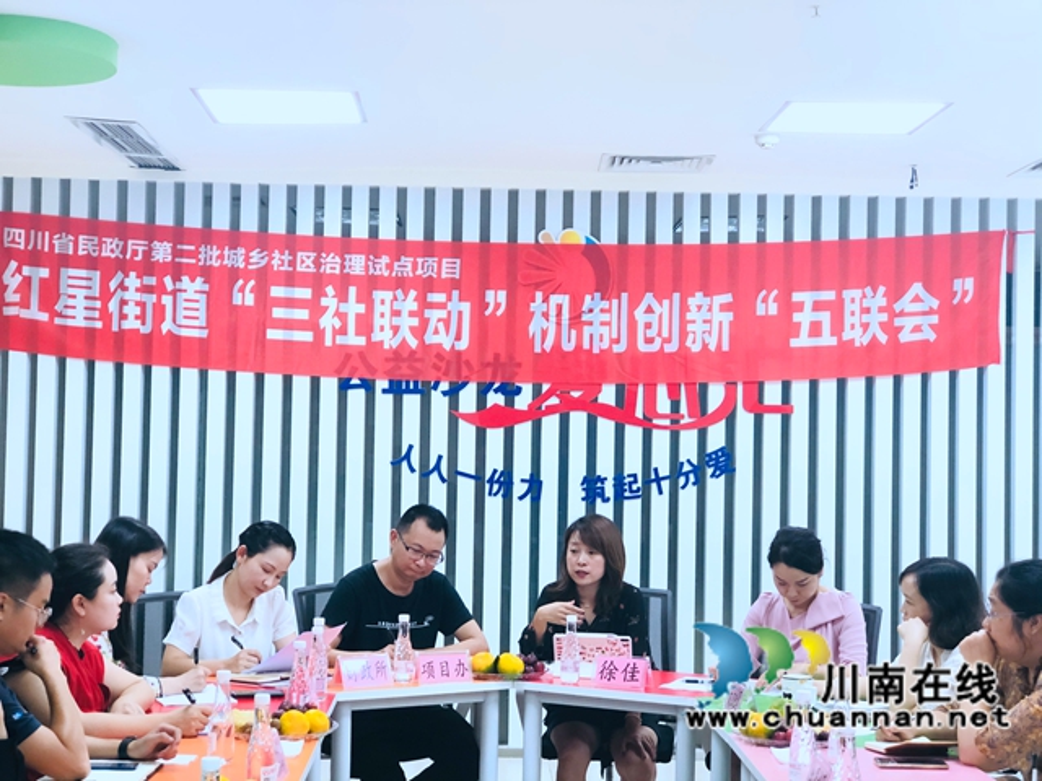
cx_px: 521
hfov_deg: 33.8
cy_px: 390
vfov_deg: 25.7
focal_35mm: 57
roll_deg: -1.2
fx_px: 1716
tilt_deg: +1.3
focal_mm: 6.6
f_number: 2.8
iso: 125
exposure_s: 1/33
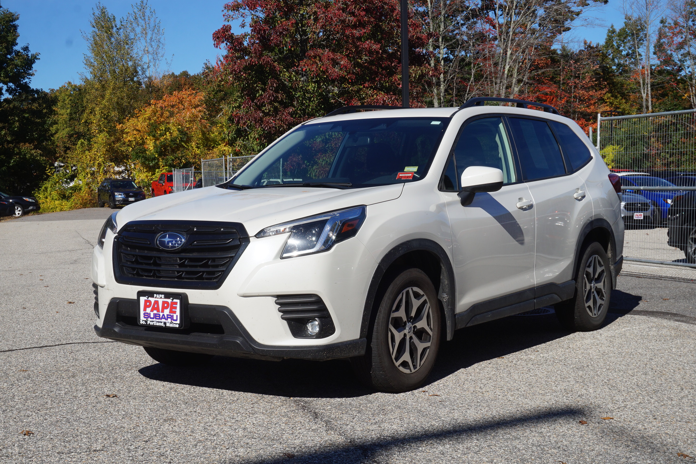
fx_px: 1015
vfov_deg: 25.8
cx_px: 348
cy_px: 232
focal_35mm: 52
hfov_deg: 37.9
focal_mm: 35
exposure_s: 1/160
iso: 100
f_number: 13
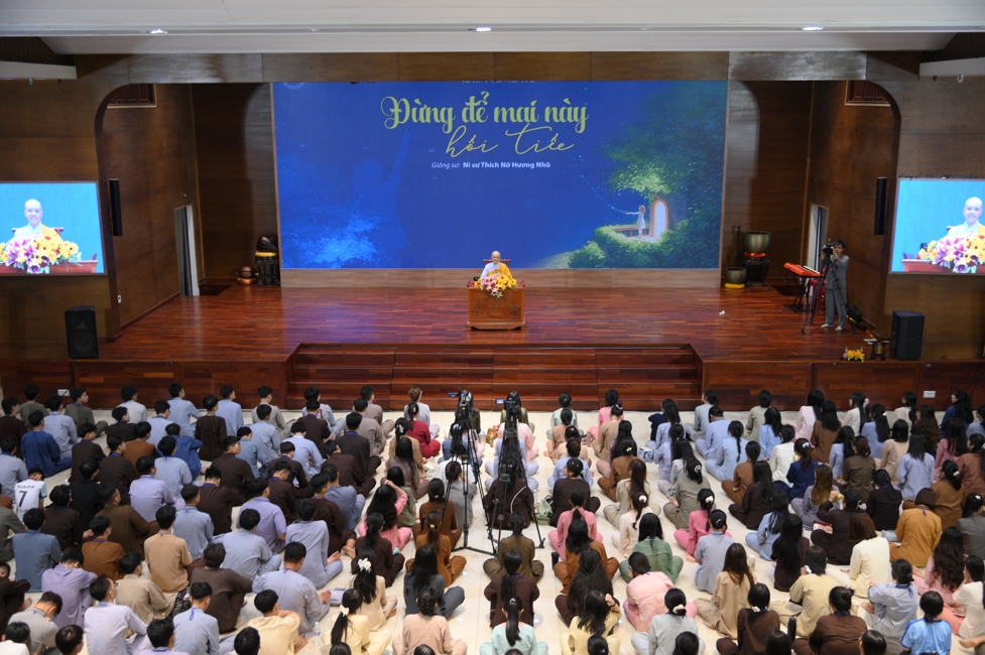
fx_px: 930
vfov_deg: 38.8
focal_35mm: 34
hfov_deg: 55.8
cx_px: 492
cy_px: 328
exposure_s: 1/80
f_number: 4
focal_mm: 34
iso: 1600
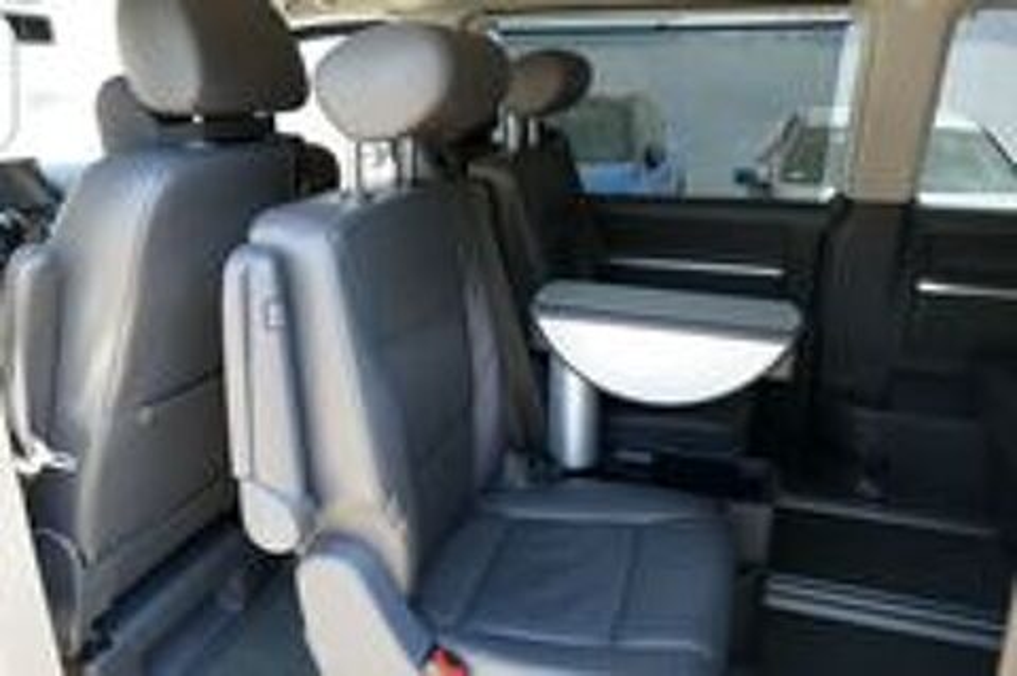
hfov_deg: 71.6
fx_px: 706
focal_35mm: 25
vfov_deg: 51.2
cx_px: 508
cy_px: 338
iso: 125
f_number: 2.8
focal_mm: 9.12
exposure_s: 1/60
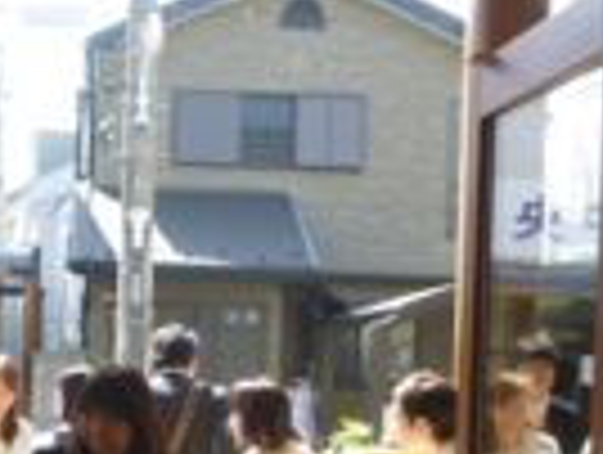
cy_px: 441
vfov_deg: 16.9
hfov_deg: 22.3
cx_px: 81
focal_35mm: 86
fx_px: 1501
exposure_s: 1/60
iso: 125
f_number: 4.3
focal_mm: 5.9
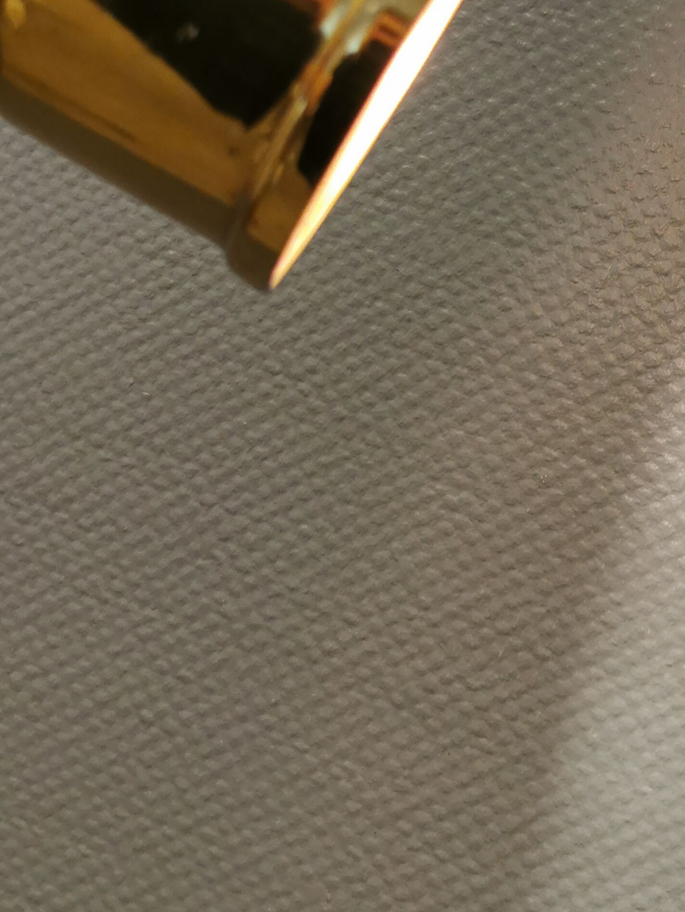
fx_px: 1372
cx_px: 605
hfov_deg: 27.1
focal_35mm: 52
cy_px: 216
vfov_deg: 35.9
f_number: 1.6
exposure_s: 1/100
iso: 160
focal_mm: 5.56
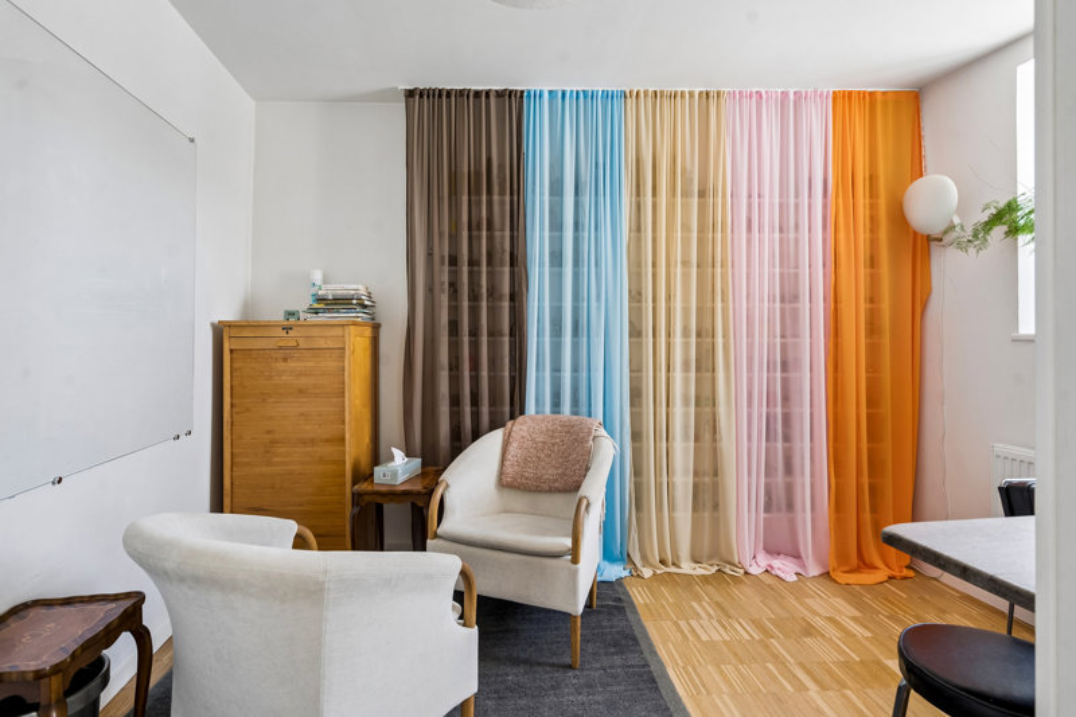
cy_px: 358
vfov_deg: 67.4
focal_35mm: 18
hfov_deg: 90.0
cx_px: 538
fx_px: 538
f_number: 7.1
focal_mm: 18
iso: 800
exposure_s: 1/40
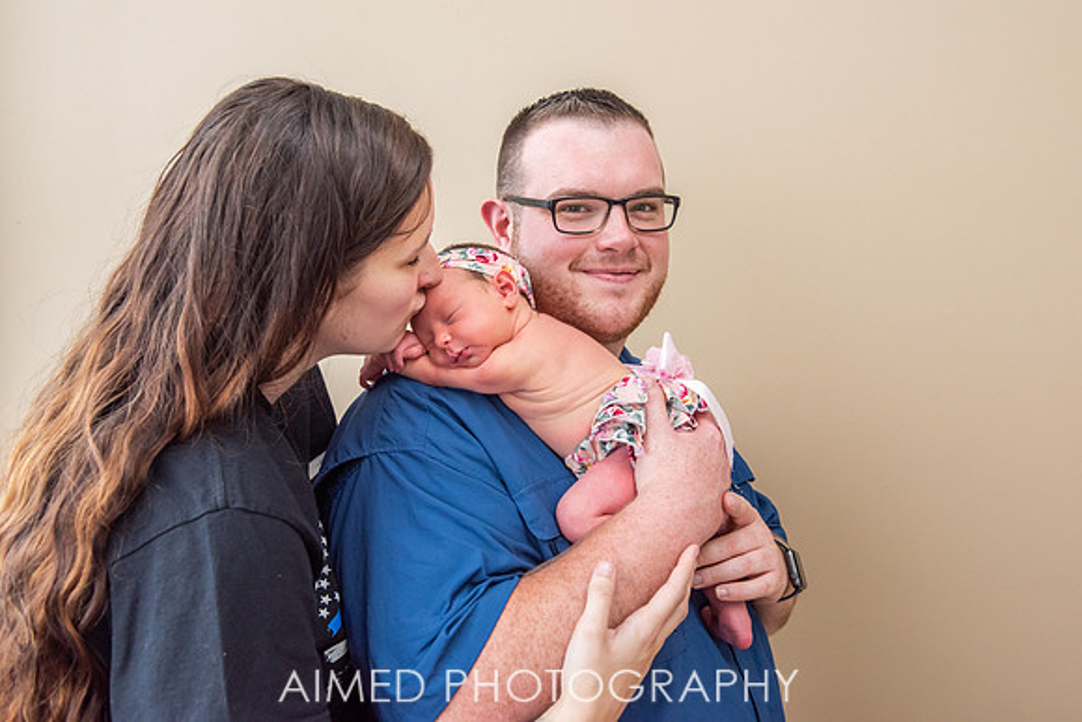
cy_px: 345
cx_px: 566
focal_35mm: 37
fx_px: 1100
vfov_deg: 36.3
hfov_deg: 52.4
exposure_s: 1/250
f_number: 5
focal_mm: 35
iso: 1000
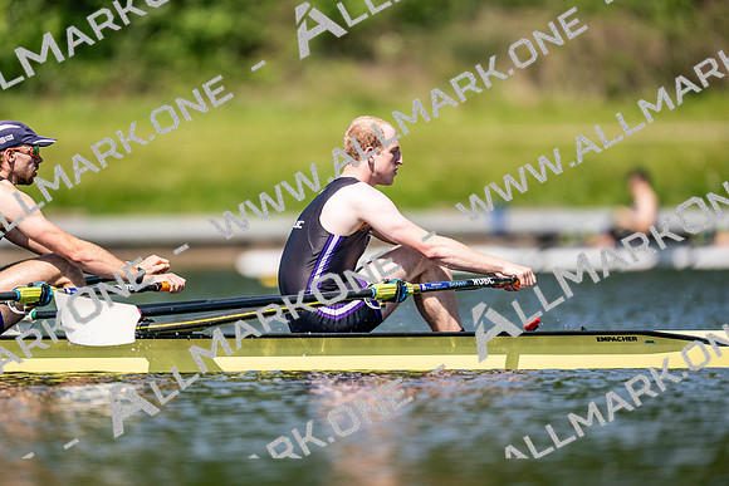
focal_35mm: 600
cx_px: 364
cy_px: 243
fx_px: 12152
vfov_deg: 2.3
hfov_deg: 3.4
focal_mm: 600
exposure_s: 1/2500
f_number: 4
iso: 250
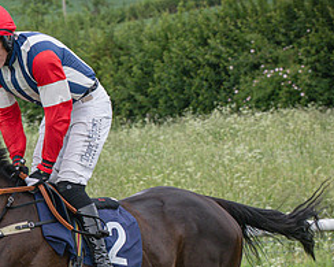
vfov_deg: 5.7
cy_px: 231
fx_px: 2698
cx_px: -44
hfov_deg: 7.0
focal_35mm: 273
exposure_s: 1/1000
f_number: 5
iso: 400
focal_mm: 70
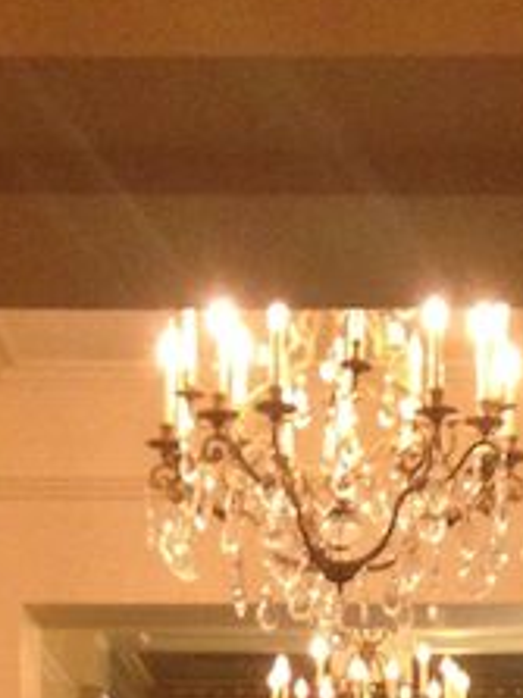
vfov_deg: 12.9
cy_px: 1288
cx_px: 363
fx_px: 2783
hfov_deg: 10.7
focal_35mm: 138
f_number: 2.4
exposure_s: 1/20
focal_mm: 4.12
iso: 320
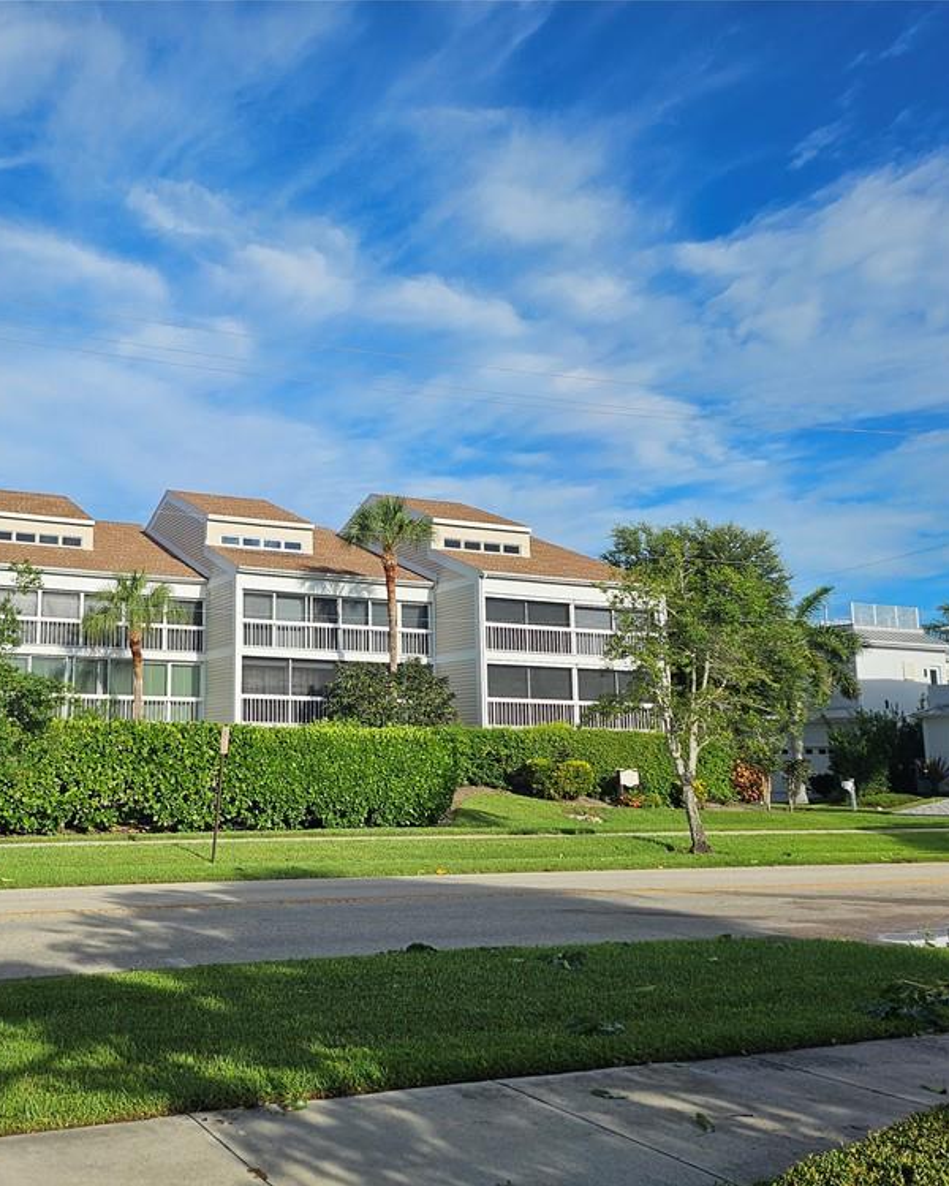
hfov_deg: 44.2
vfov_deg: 55.7
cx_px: 234
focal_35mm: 32
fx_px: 1123
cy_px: 606
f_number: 1.8
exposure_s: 1/5489
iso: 50
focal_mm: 5
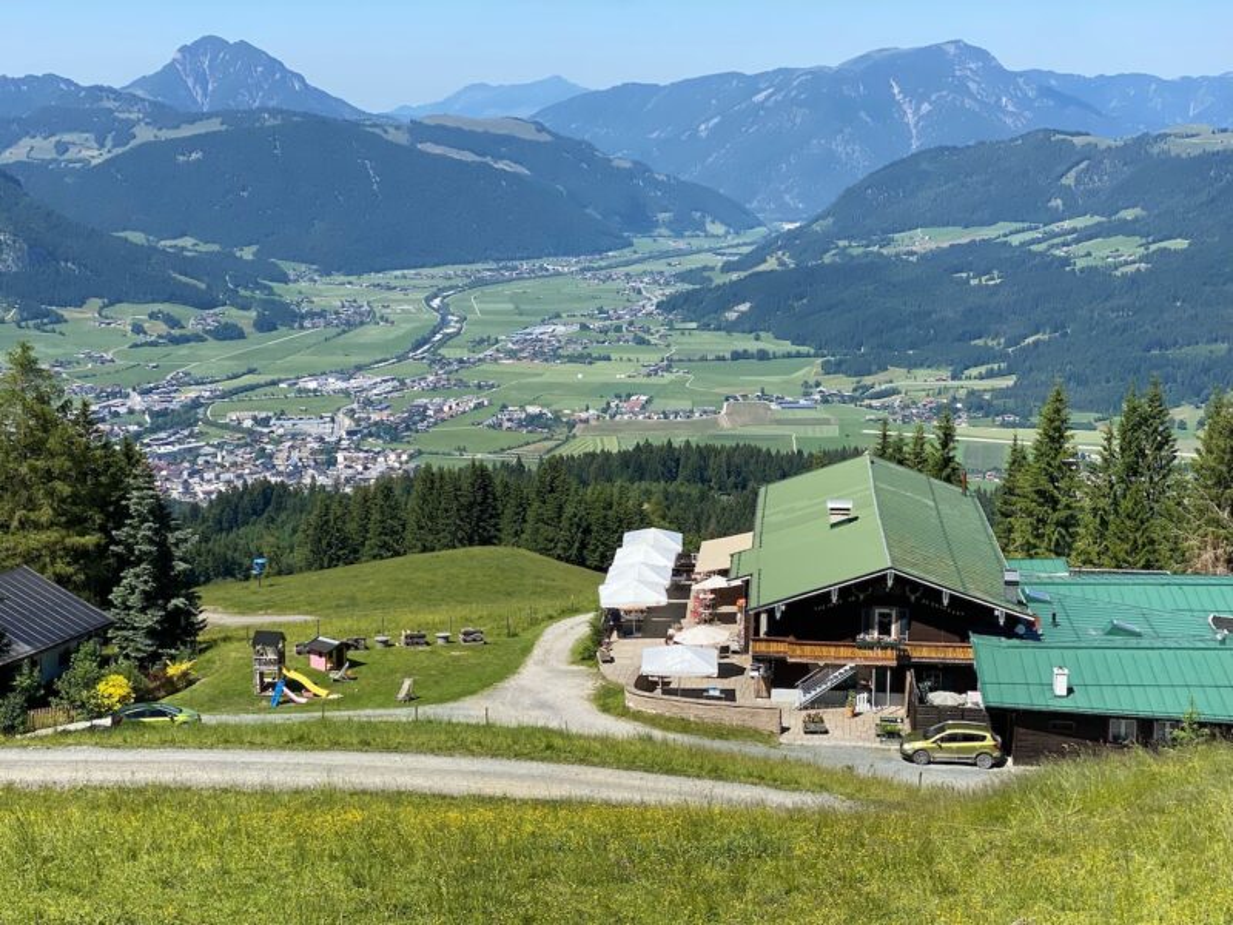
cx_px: 616
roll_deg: -0.6
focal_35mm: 52
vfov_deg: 28.0
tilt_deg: -10.3
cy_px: 462
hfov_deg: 36.8
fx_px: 1852
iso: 20
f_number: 2
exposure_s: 1/1370
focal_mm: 6
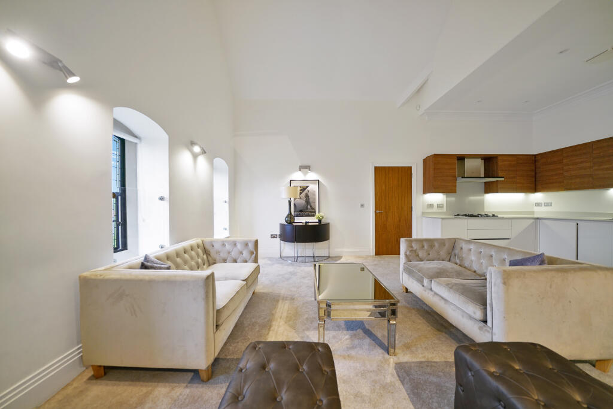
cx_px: 306
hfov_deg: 112.6
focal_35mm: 12
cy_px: 204
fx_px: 204
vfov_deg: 90.0
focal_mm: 12
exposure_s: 1/25
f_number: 4
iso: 500
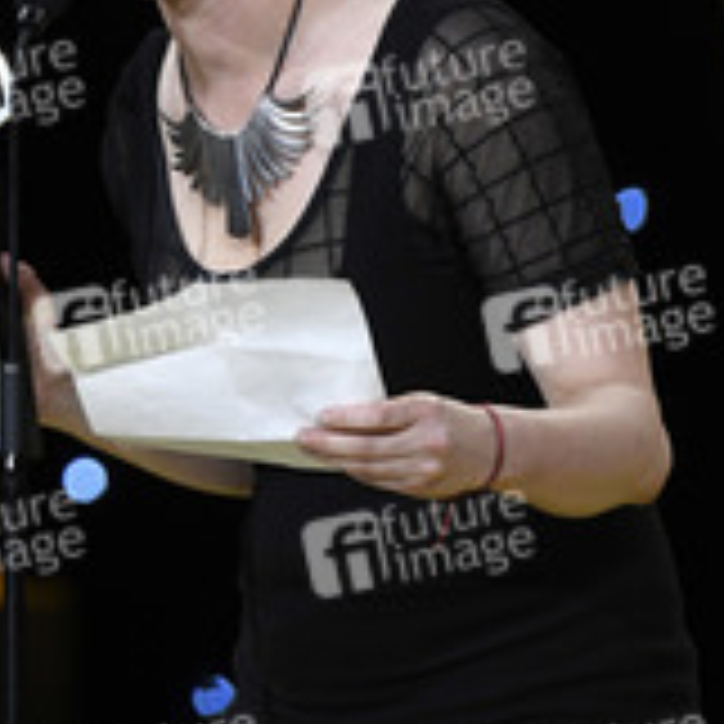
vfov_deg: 3.7
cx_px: 29
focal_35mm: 476
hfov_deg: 3.7
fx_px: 11264
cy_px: 207
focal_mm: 200
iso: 2000
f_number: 4
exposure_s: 1/320
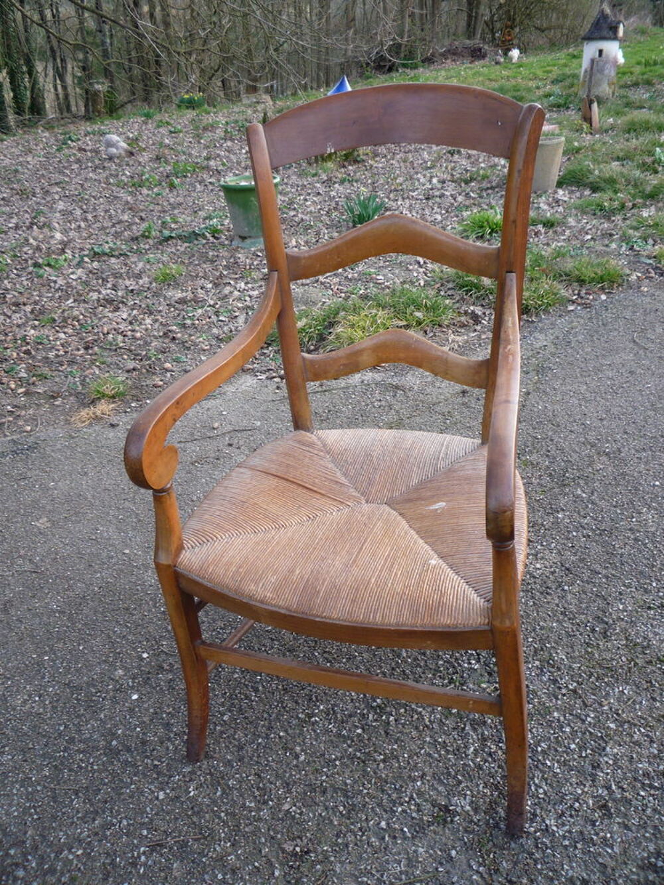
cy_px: 442
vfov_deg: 60.0
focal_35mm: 30
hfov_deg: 46.8
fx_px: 767
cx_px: 332
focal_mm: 5.2
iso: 100
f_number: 3.3
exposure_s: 1/40
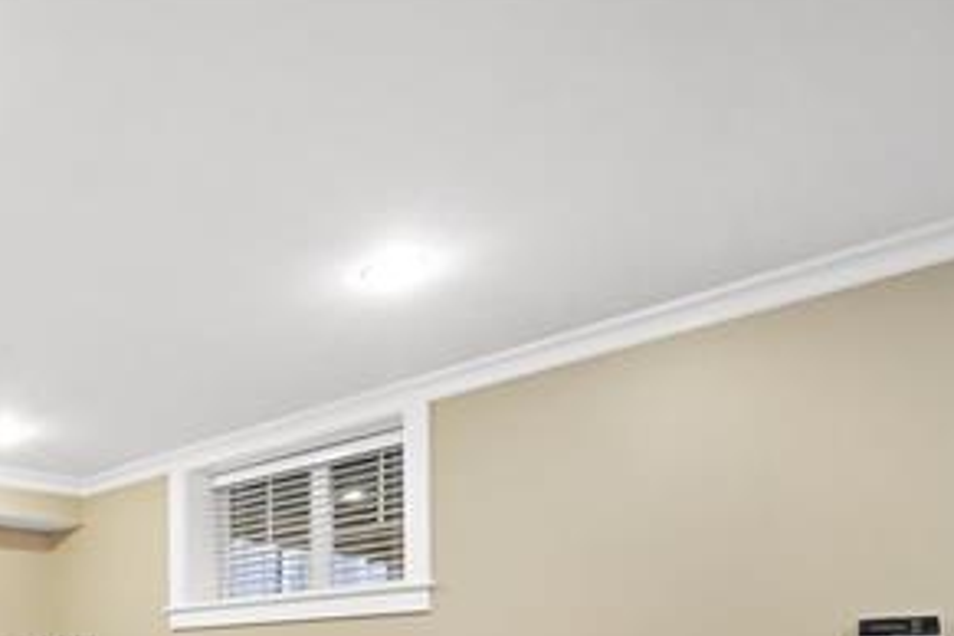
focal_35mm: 33
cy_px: 675
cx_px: -59
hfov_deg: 45.3
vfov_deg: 35.1
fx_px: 874
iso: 6400
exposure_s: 1/5
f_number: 11
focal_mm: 15
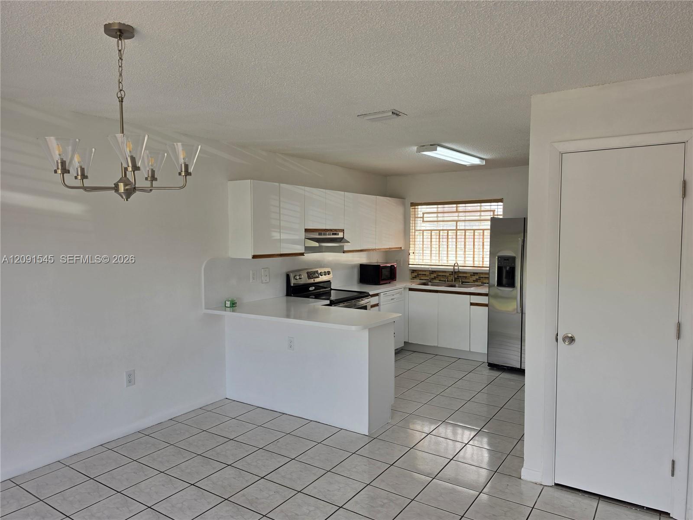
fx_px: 460
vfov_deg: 58.9
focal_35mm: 23
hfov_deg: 73.9
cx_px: 346
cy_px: 260
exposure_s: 1/120
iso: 10
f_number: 1.4
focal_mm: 6.5
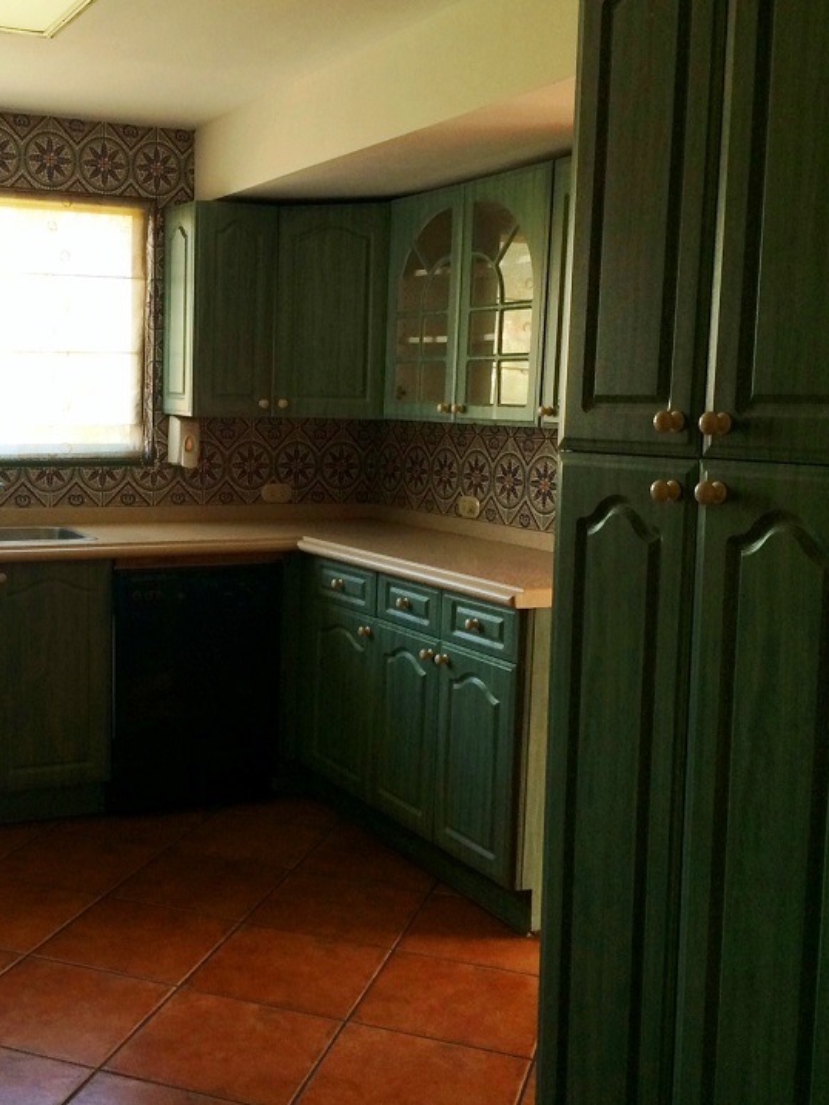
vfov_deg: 45.8
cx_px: 222
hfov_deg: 34.5
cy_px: 542
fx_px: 1309
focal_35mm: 41
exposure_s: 1/30
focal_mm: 4.12
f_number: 2.2
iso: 80
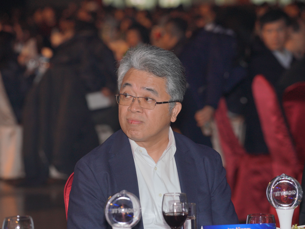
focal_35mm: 192
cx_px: 139
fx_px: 1692
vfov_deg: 7.7
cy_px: 115
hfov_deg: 10.3
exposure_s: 1/160
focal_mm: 177
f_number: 5.6
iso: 1600
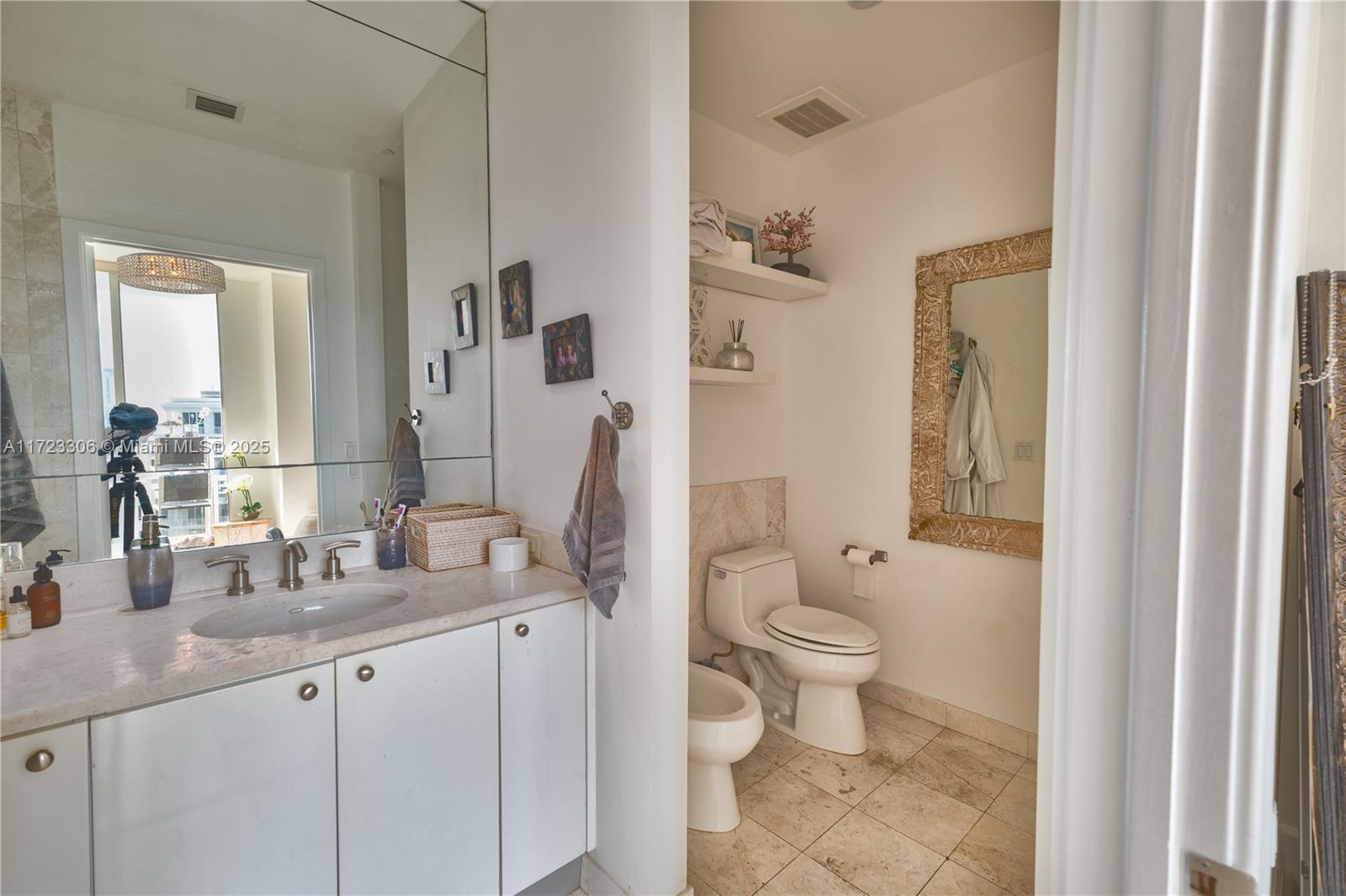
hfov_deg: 100.4
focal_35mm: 15
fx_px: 561
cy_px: 448
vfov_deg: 77.3
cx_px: 673
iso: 200
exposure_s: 1/60
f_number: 8
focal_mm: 15
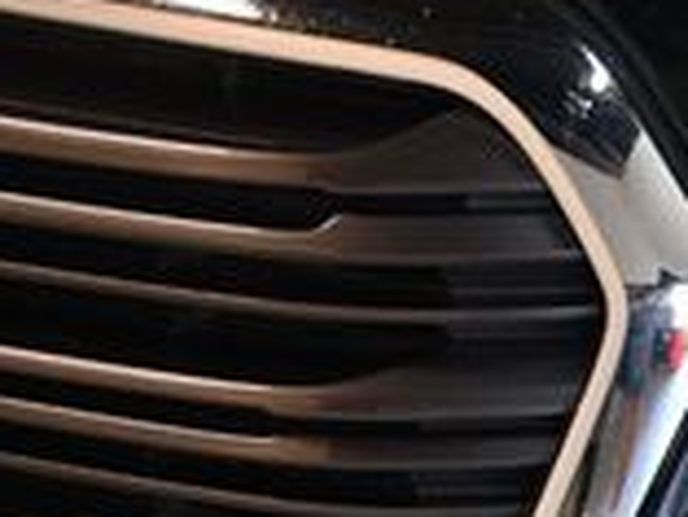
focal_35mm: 157
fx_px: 3123
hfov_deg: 11.6
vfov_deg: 9.3
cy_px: 635
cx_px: 1253
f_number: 4
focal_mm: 27
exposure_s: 1/125
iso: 1400
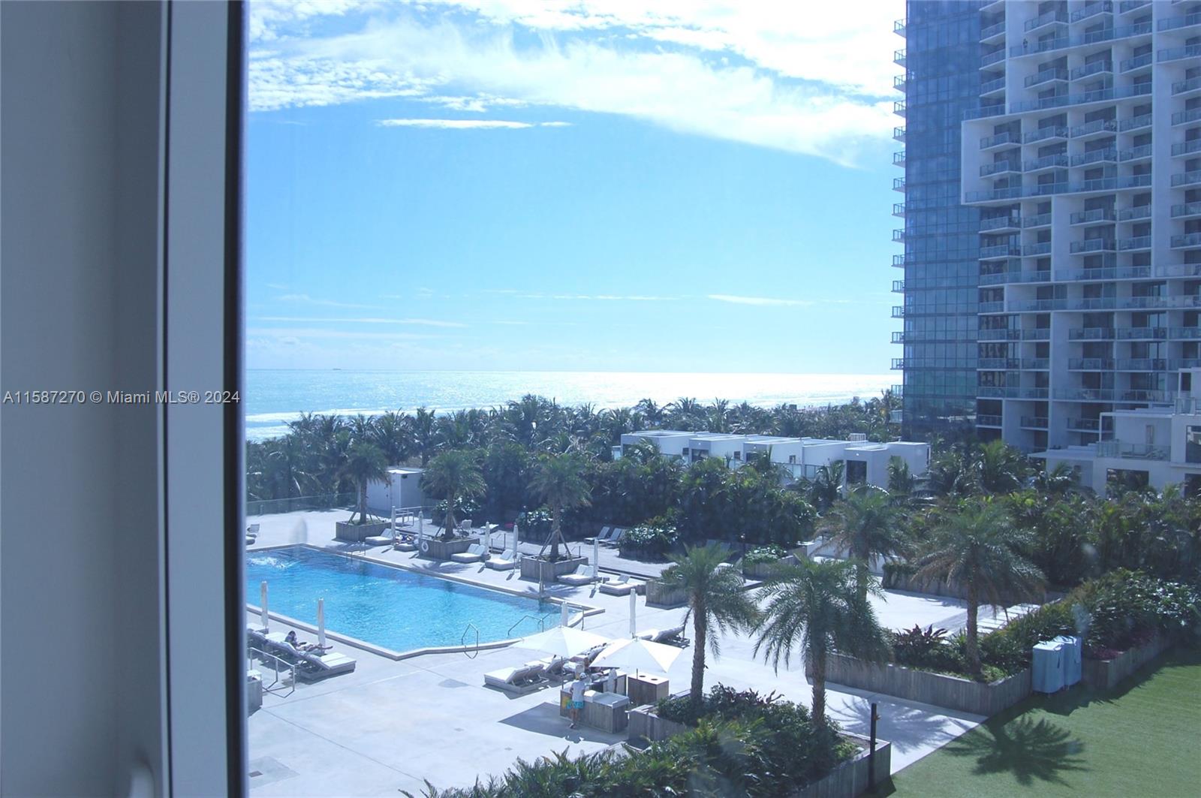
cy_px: 399
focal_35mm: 30
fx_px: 1000
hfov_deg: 62.0
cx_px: 600
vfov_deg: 43.5
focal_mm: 20
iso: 200
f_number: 9
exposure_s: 1/320
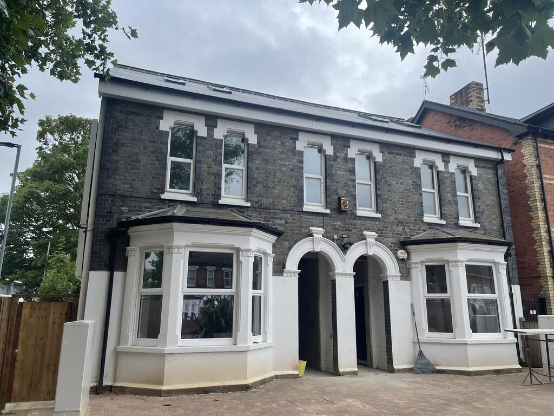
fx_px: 400
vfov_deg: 54.9
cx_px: 277
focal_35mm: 25
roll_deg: -0.2
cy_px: 208
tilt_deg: +12.8
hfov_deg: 69.4
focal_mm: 5.1
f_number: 1.6
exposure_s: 1/2717
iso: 32
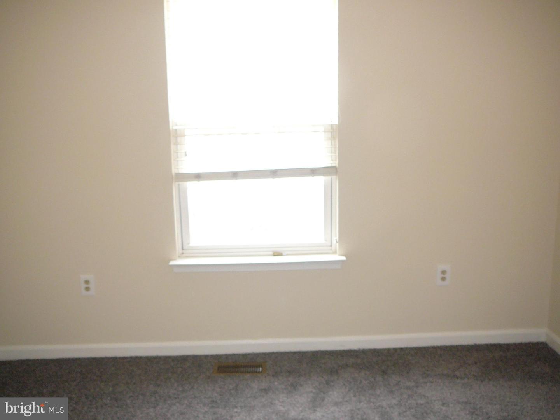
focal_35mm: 35
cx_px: 280
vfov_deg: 40.7
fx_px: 566
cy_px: 210
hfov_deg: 52.6
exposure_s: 1/30
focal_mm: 5.2
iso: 125
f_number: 2.8
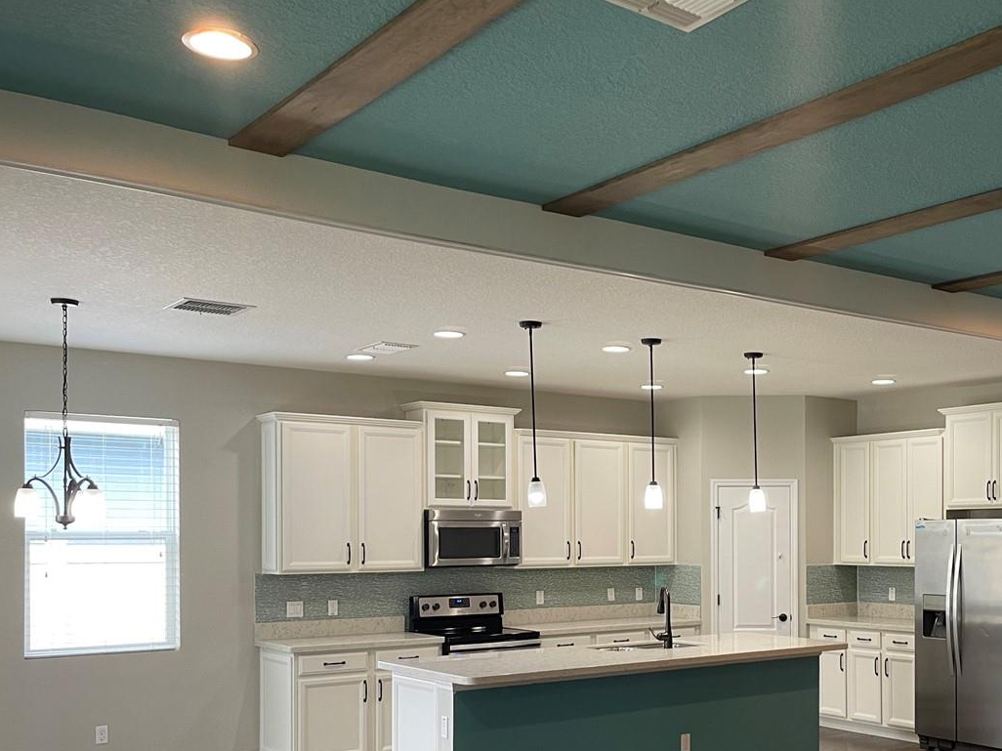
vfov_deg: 36.1
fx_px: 1129
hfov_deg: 46.6
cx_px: 716
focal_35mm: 39
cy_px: 544
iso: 100
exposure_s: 1/60
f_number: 1.6
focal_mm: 5.1
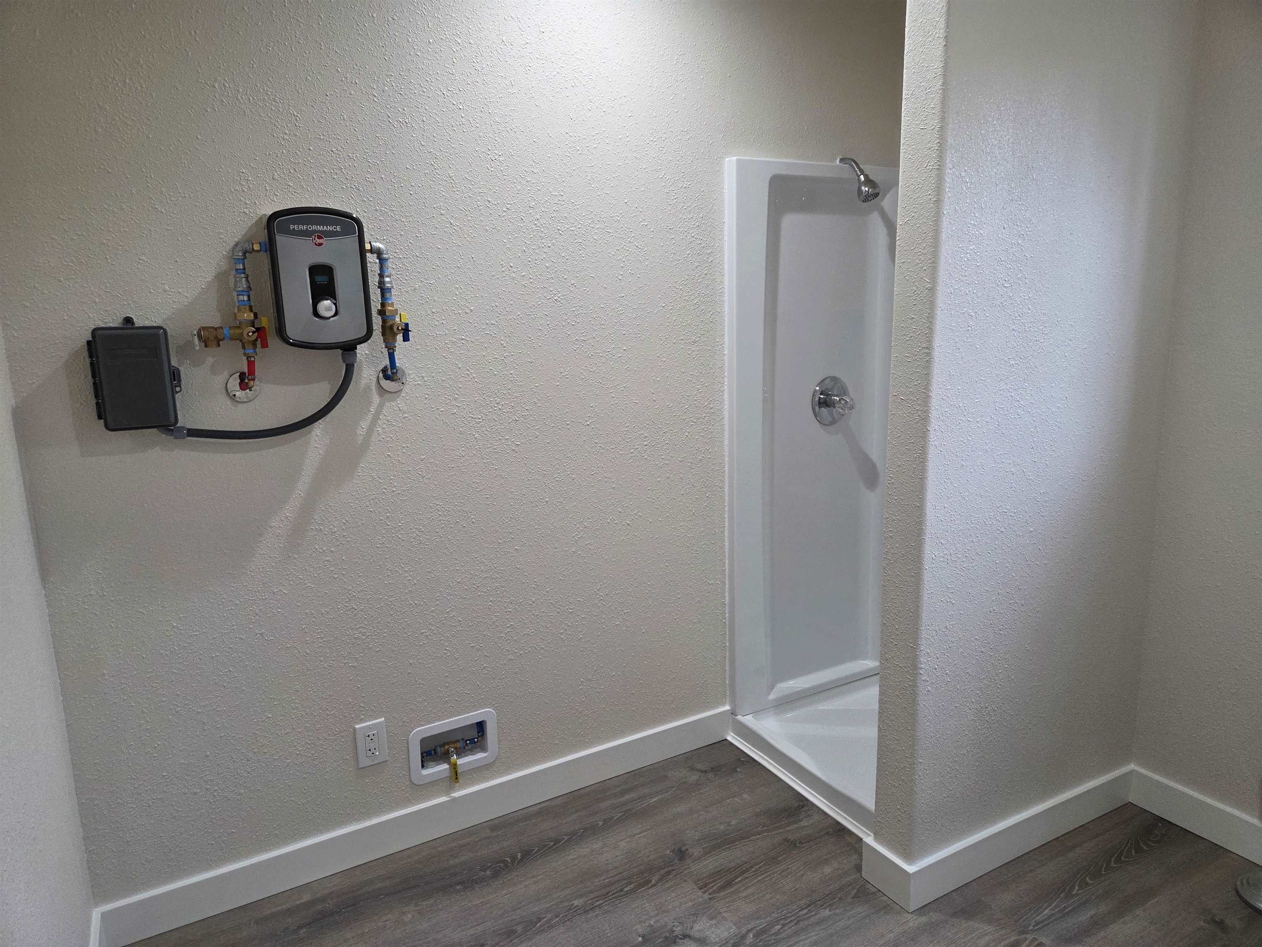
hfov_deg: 73.9
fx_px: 839
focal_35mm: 23
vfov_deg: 58.9
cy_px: 474
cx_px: 631
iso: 250
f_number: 1.8
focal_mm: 5.4
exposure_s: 1/120
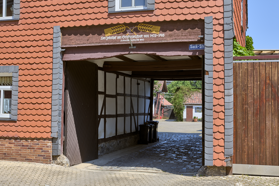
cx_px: 140
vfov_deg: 28.1
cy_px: 93
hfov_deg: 41.1
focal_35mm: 48
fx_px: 372
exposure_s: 1/60
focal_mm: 48
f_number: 11
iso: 100
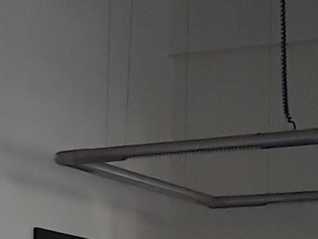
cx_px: -321
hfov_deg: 10.9
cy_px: 349
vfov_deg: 8.8
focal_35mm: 165
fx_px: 1516
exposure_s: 1/100
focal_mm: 2.2
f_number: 1.9
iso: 50
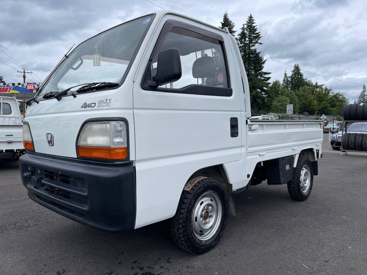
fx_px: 265
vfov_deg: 54.9
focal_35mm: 25
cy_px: 138
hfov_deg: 69.4
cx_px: 184
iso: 32
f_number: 1.6
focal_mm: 5.1
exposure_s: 1/3448
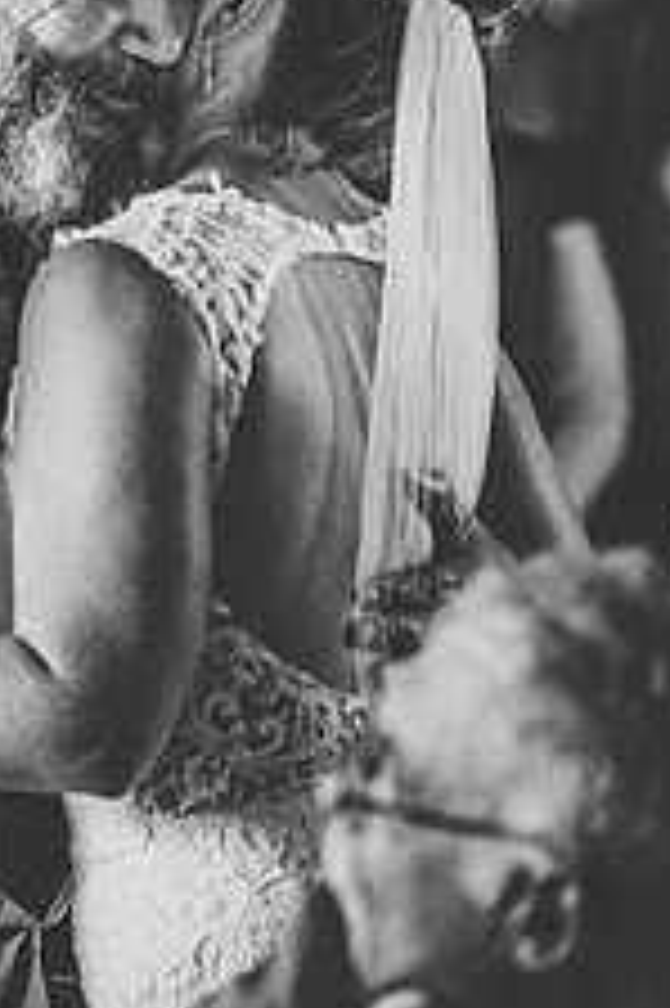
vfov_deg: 8.2
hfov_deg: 5.5
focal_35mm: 251
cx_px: 40
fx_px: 7017
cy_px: 220
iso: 400
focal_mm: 125
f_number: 2.8
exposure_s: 1/200
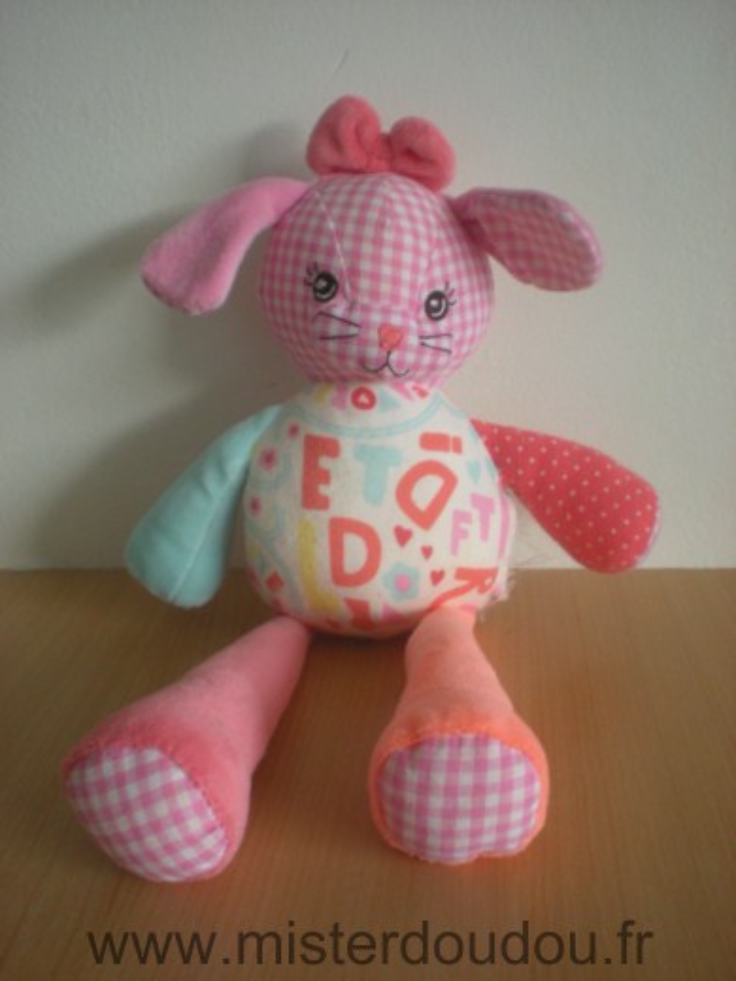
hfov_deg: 37.7
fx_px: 1077
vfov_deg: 49.0
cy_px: 490
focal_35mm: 38
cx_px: 368
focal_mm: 6.3
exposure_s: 1/27
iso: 200
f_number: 3.1
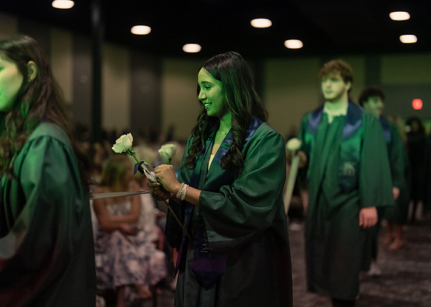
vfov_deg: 26.6
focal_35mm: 53
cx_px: 216
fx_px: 650
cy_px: 154
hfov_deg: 36.7
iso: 1250
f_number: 1.2
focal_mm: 50
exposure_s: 1/500
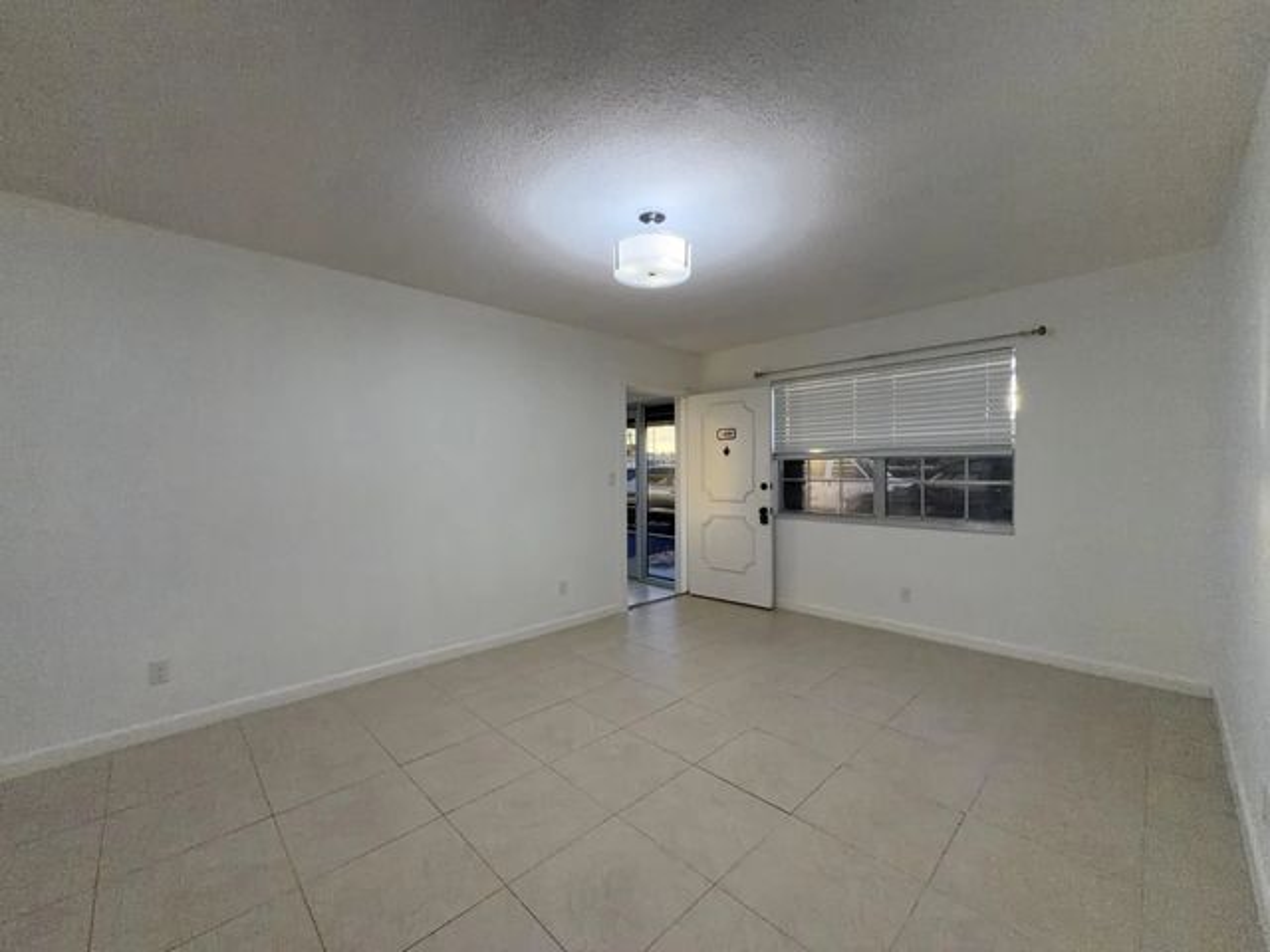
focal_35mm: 14
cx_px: 635
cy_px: 476
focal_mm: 2.22
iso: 320
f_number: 2.2
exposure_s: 1/120
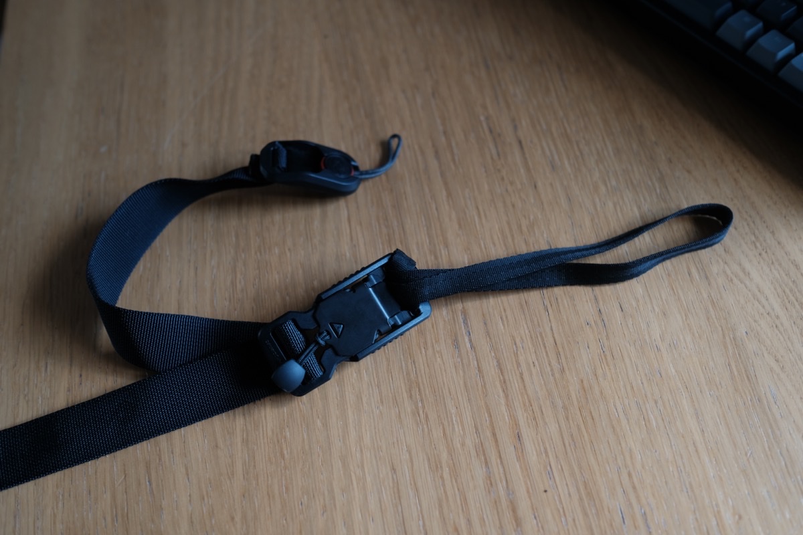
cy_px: 268
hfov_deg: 54.4
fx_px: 781
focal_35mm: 35
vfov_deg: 37.9
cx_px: 402
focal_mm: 23
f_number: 2.8
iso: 200
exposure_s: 1/34
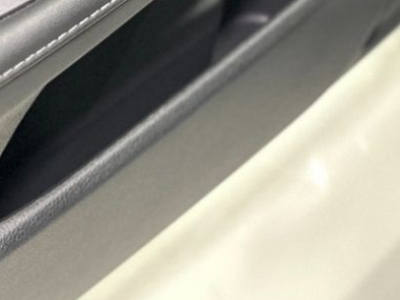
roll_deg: -4.2
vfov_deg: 11.0
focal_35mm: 117
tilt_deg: -42.4
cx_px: 304
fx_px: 1351
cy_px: -385
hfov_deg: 16.7
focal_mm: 6.86
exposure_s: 1/60
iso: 640
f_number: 1.78
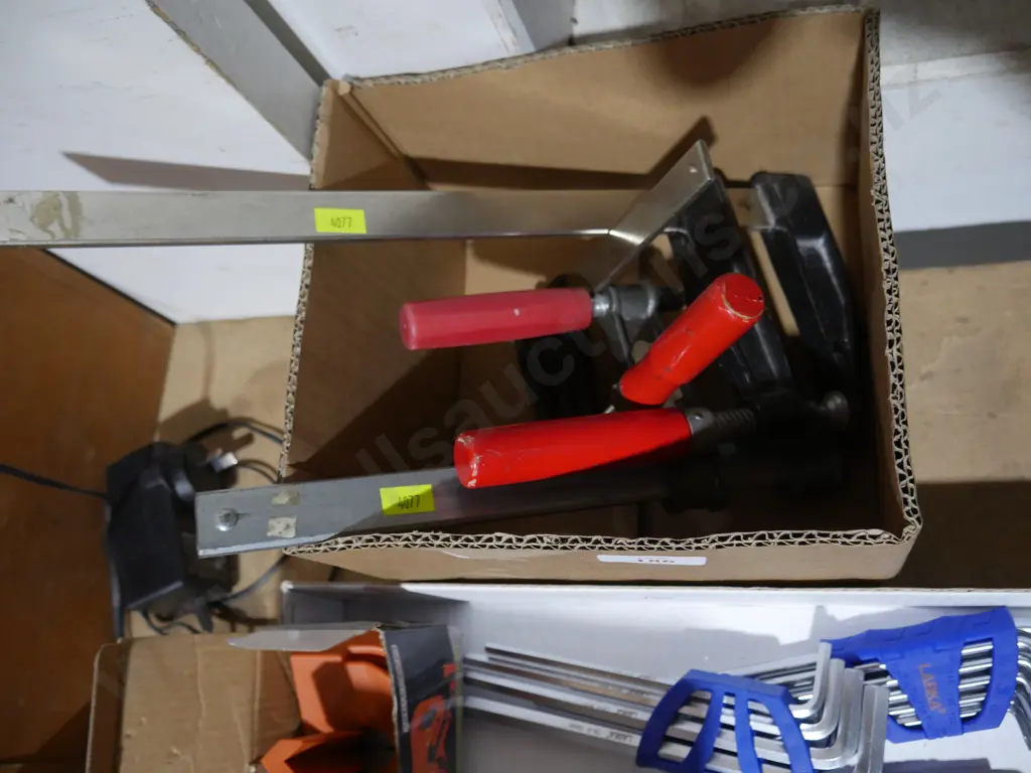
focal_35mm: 30
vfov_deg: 46.8
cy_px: 386
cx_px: 516
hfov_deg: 60.0
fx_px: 894
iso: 640
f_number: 3.6
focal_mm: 15
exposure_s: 1/60
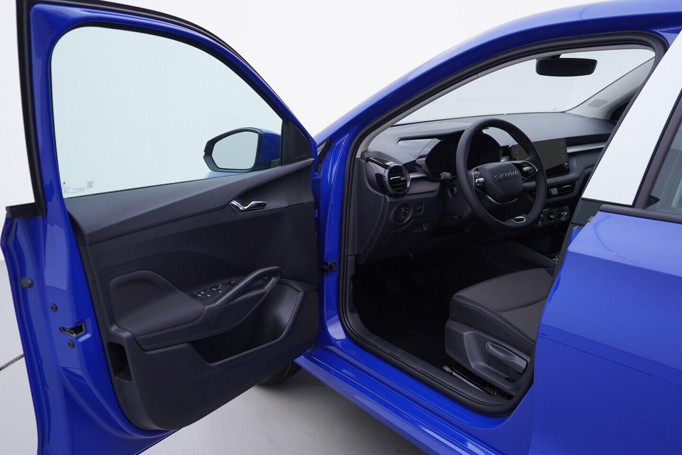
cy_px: 228
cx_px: 341
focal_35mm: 36
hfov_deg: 53.1
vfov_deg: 36.9
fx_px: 682
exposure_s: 1/60
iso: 125
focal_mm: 24
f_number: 3.5
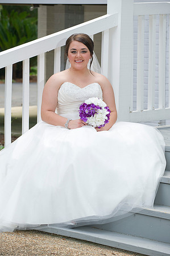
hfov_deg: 10.1
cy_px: 128
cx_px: 85
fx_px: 958
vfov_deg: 15.2
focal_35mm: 135
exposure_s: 1/200
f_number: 5.6
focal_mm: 135
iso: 320
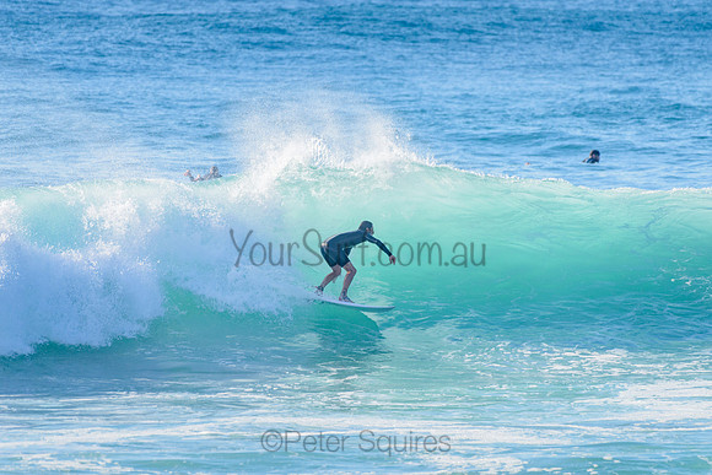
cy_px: 238
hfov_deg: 3.4
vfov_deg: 2.2
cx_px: 356
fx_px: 12130
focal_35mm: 613
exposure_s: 1/2000
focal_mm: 500
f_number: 5.6
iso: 280
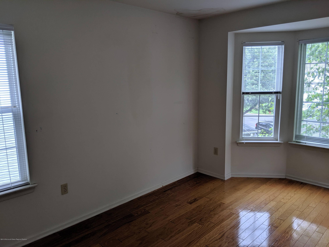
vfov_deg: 51.4
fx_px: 257
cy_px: 124
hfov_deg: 65.3
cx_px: 164
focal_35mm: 27
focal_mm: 4.44
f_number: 1.8
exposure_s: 1/120
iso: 50
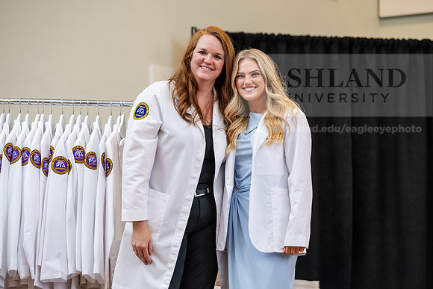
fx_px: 1504
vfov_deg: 11.0
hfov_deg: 16.4
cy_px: 144
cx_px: 216
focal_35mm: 125
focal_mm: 125
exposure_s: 1/200
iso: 1600
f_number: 3.5
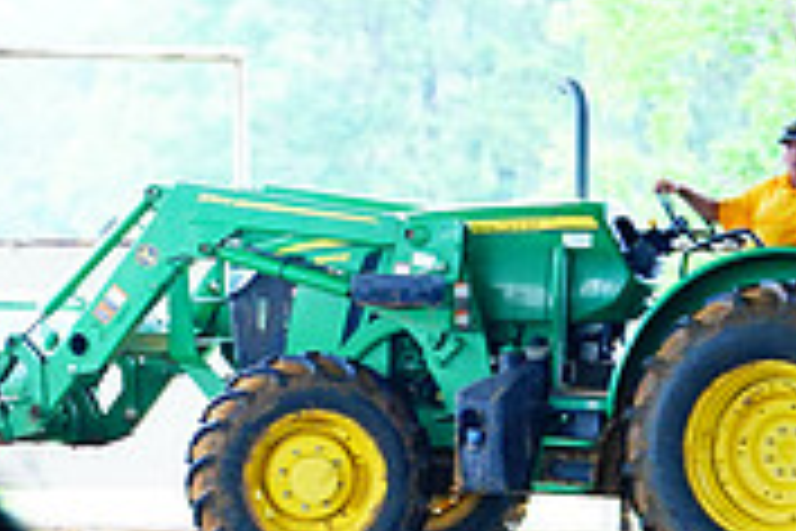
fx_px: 10878
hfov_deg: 4.2
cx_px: -418
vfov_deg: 2.8
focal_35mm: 492
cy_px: 506
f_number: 2.8
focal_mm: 150
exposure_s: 1/1000
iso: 3200
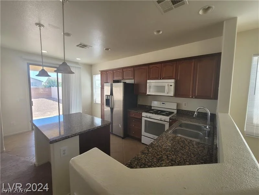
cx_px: 130
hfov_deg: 106.2
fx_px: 97
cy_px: 98
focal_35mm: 13
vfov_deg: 89.9
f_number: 2.2
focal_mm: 2.2
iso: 64
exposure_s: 1/120
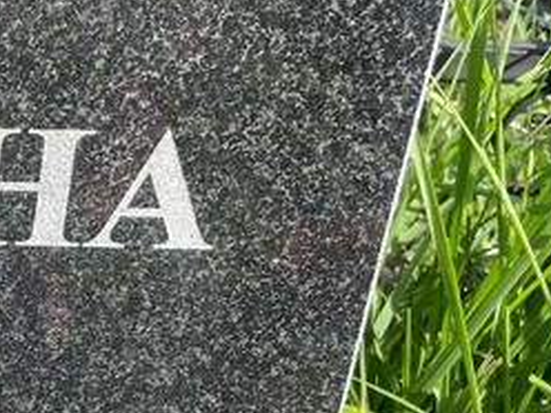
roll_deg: -1.9
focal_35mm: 84
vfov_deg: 17.3
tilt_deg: -28.7
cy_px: 371
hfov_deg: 20.1
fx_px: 1337
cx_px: -273
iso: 32
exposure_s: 1/1618
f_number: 1.6
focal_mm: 4.2
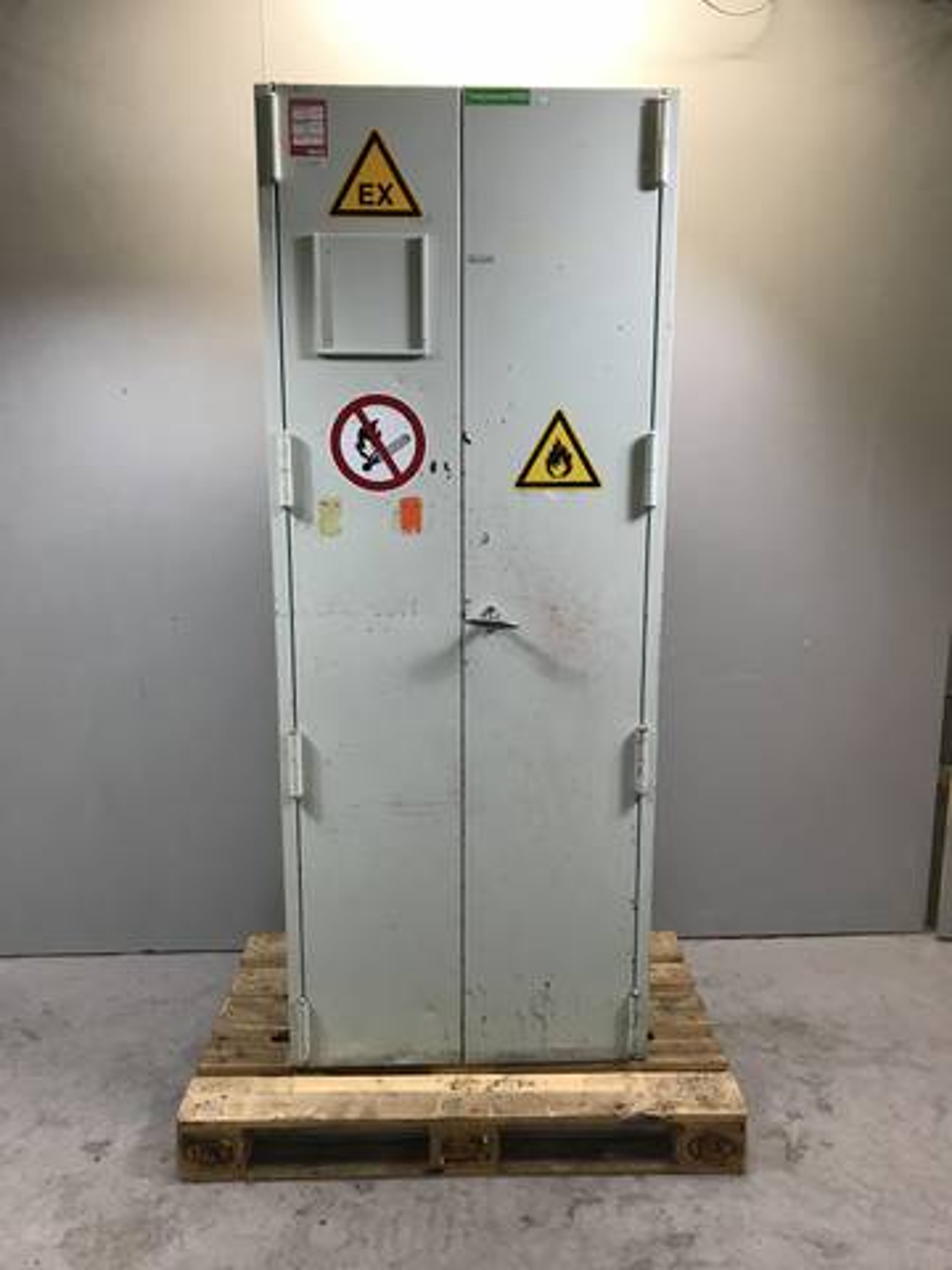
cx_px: 476
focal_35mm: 28
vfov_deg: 63.4
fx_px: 1027
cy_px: 635
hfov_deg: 49.7
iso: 32
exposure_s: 1/20
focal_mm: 3.99
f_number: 1.8
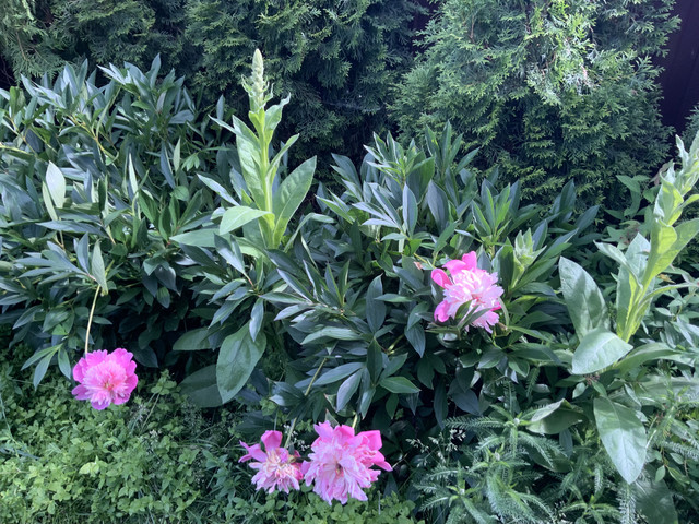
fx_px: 586
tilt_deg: -32.6
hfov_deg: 61.7
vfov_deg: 48.2
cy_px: 262
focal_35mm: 29
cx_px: 350
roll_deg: -2.4
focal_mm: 3
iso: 50
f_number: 1.8
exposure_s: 1/120
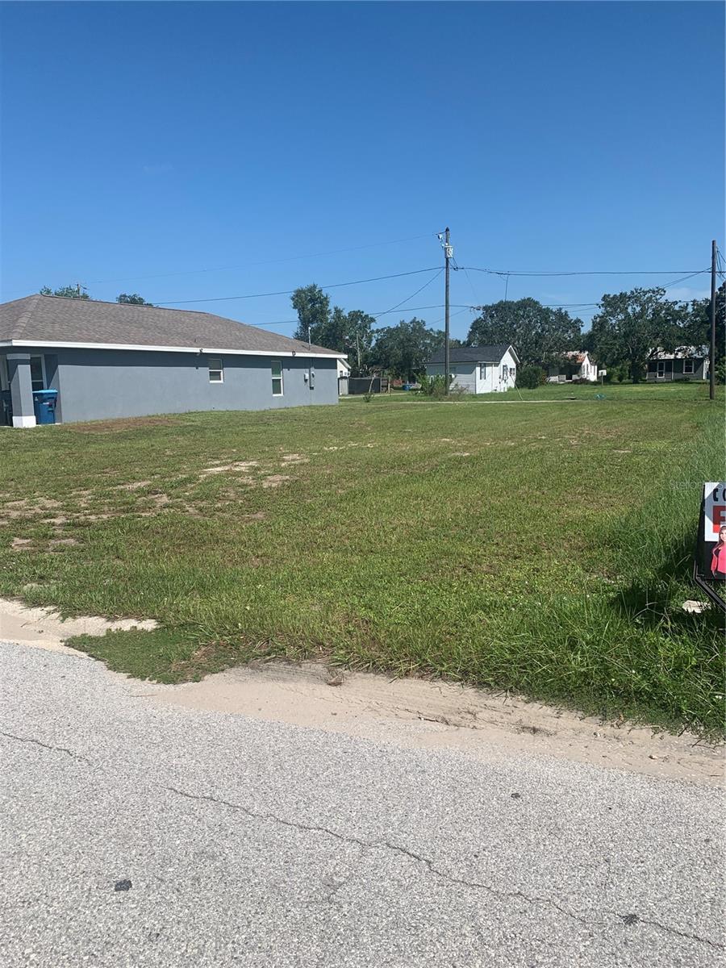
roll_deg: +2.3
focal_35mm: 26
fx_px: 727
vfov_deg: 67.3
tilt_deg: -7.5
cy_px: 484
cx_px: 363
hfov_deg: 53.1
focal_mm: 4.25
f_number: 1.8
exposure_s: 1/3086
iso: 25
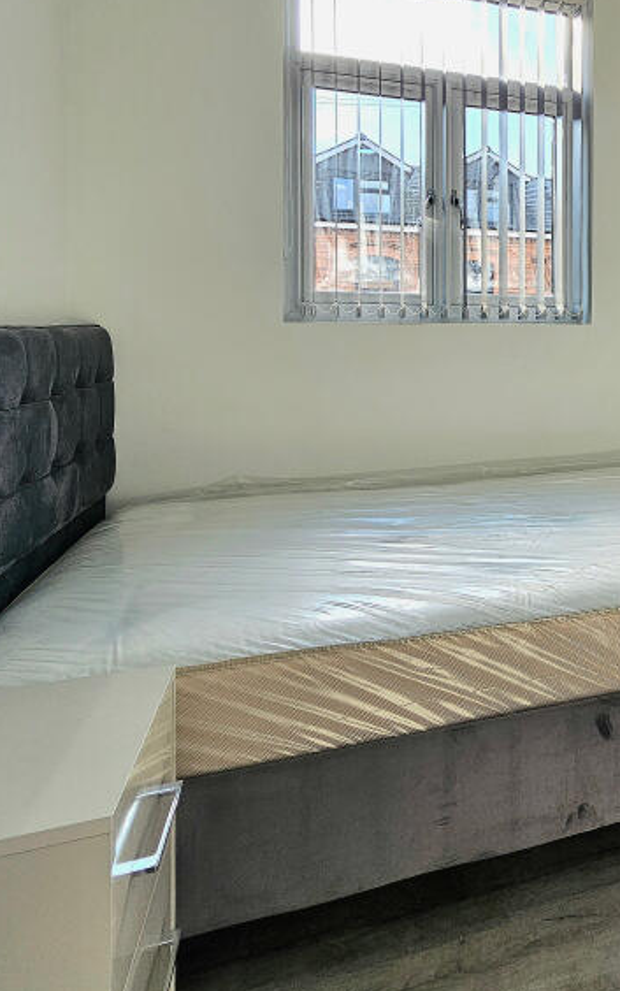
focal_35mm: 25
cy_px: 341
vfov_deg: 70.7
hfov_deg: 41.2
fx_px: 675
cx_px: 653
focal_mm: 2.2
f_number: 2.2
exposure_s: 1/200
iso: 50
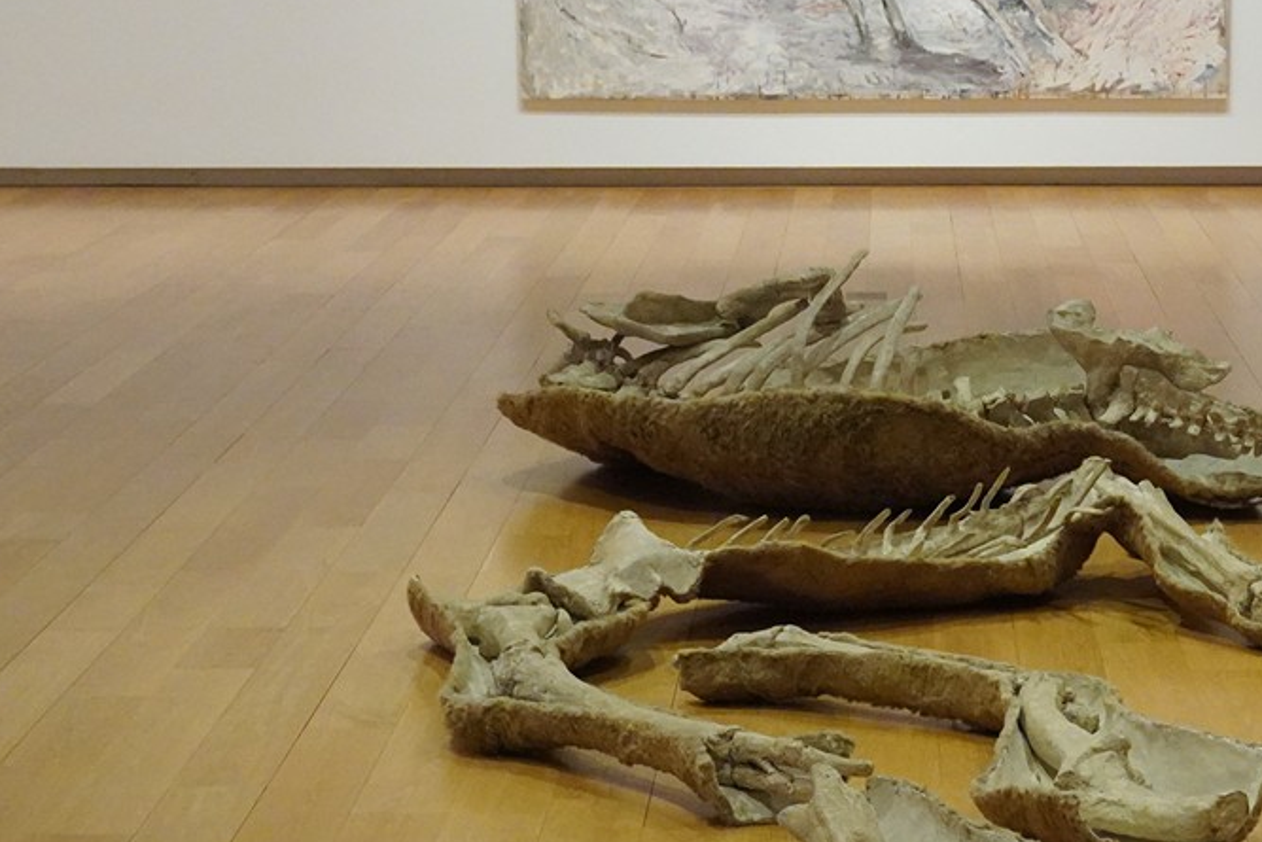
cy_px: 333
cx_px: 1014
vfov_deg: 12.3
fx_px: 3892
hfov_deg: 18.2
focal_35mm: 111
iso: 8000
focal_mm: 37
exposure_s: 1/100
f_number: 7.1
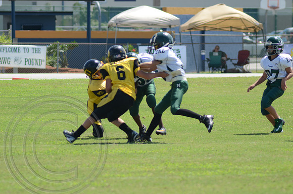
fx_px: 3289
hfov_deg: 5.1
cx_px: 146
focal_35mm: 405
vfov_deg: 3.4
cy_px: 97
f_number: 5.6
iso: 200
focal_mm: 270
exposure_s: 1/640
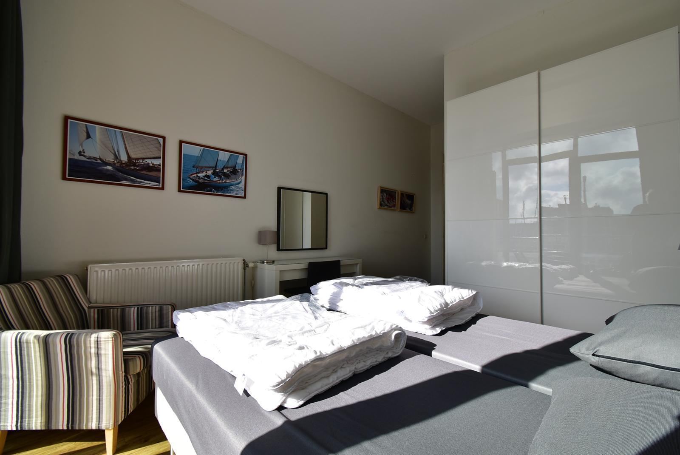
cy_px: 228
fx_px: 284
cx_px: 340
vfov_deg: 77.4
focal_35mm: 15
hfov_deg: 100.3
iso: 100
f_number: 7.1
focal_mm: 10
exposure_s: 1/200
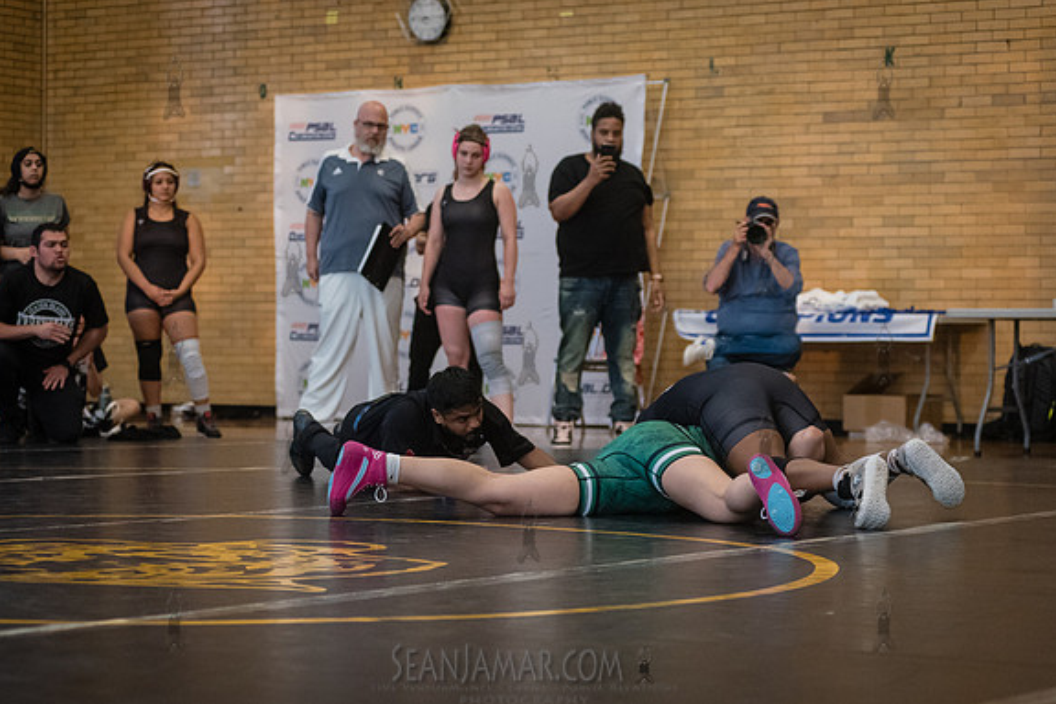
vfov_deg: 15.2
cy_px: 394
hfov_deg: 22.6
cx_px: 476
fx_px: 2640
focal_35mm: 90
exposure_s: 1/400
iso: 5000
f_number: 3.5
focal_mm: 80
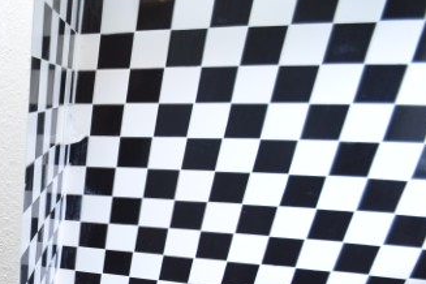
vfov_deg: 36.3
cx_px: -23
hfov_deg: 45.6
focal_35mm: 33
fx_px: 390
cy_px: 279
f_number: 3.5
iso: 800
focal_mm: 10
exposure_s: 1/45
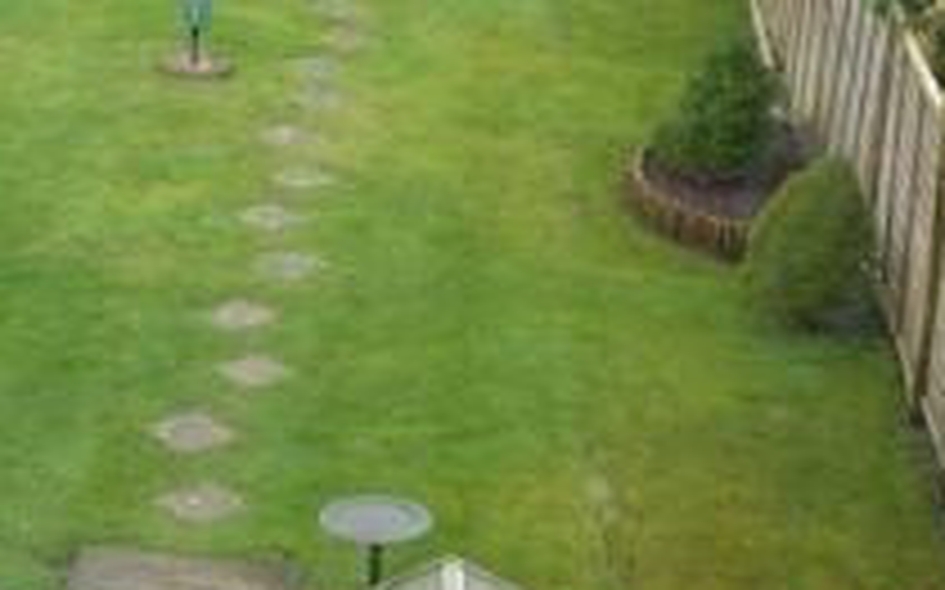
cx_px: 83
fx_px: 2883
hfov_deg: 18.3
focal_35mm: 112
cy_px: 552
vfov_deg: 11.6
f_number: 3.8
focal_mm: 6.8
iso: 100
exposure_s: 1/80
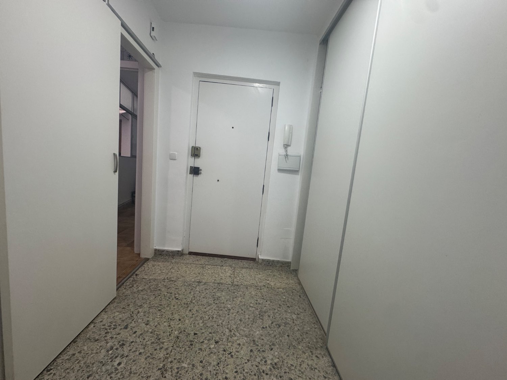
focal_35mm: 14
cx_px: 254
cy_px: 190
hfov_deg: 102.1
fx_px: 205
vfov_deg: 85.7
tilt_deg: -5.9
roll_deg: -5.1
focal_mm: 2.22
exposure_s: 1/100
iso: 160
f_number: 2.2
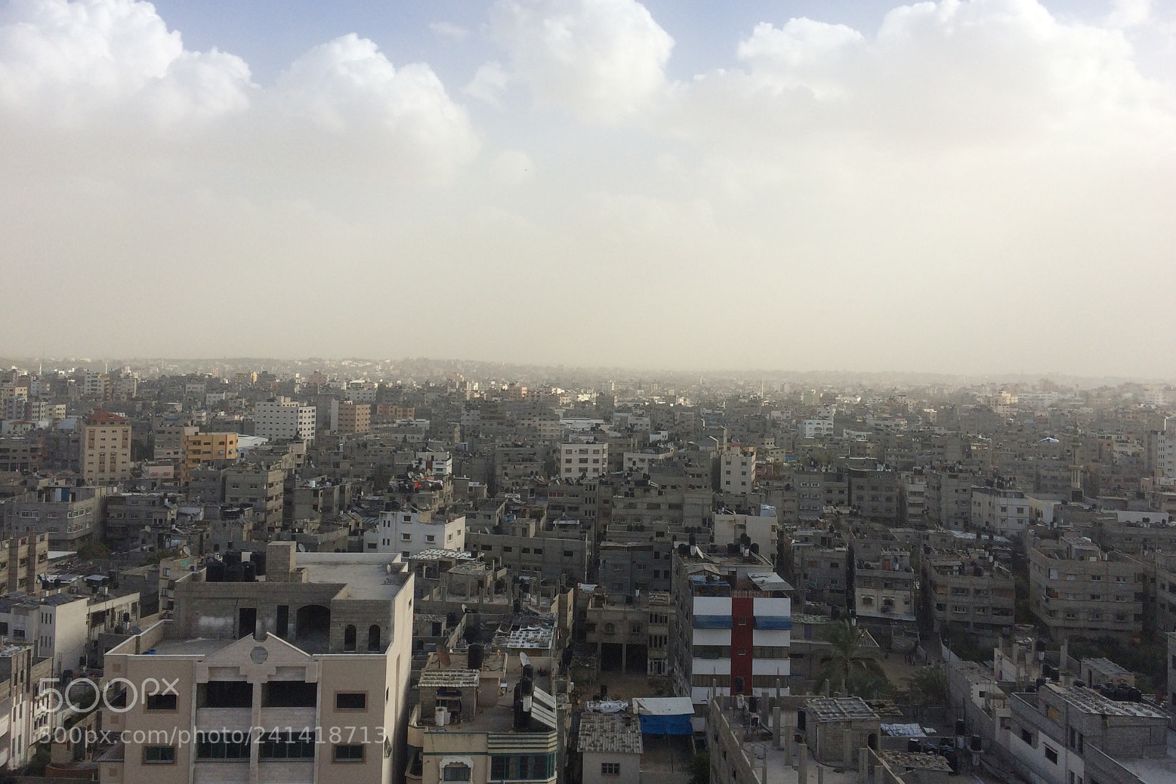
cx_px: 596
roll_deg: -0.5
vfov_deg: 42.2
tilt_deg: -0.4
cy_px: 341
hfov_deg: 60.3
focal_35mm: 31
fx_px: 1013
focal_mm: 4.15
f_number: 2.2
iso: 32
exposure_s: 1/2933
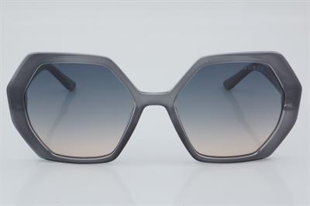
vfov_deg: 16.5
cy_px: 103
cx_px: 155
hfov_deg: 24.6
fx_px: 710
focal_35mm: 82
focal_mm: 55
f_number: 32
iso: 100
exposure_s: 1/4
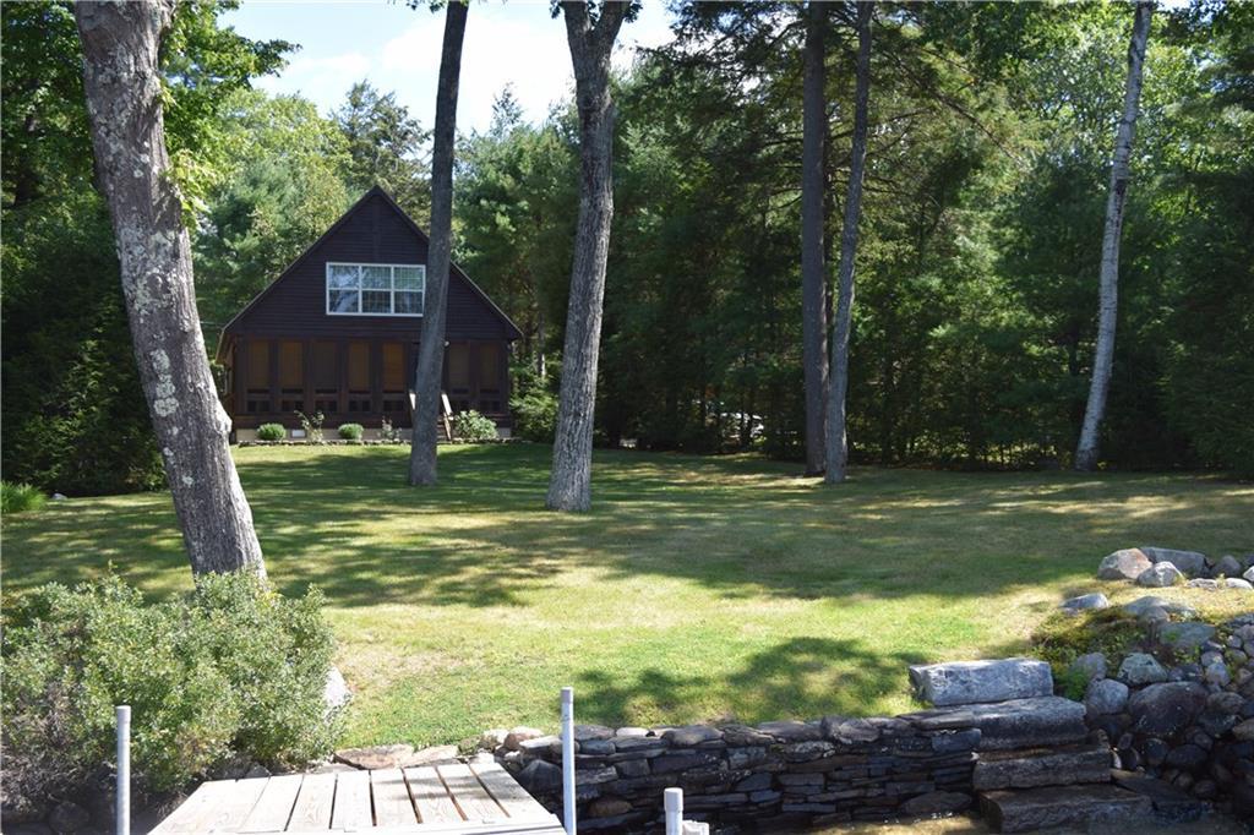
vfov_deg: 35.5
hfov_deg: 51.3
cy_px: 418
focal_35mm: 38
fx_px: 1306
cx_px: 627
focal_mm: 25
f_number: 6.3
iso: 100
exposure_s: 1/160
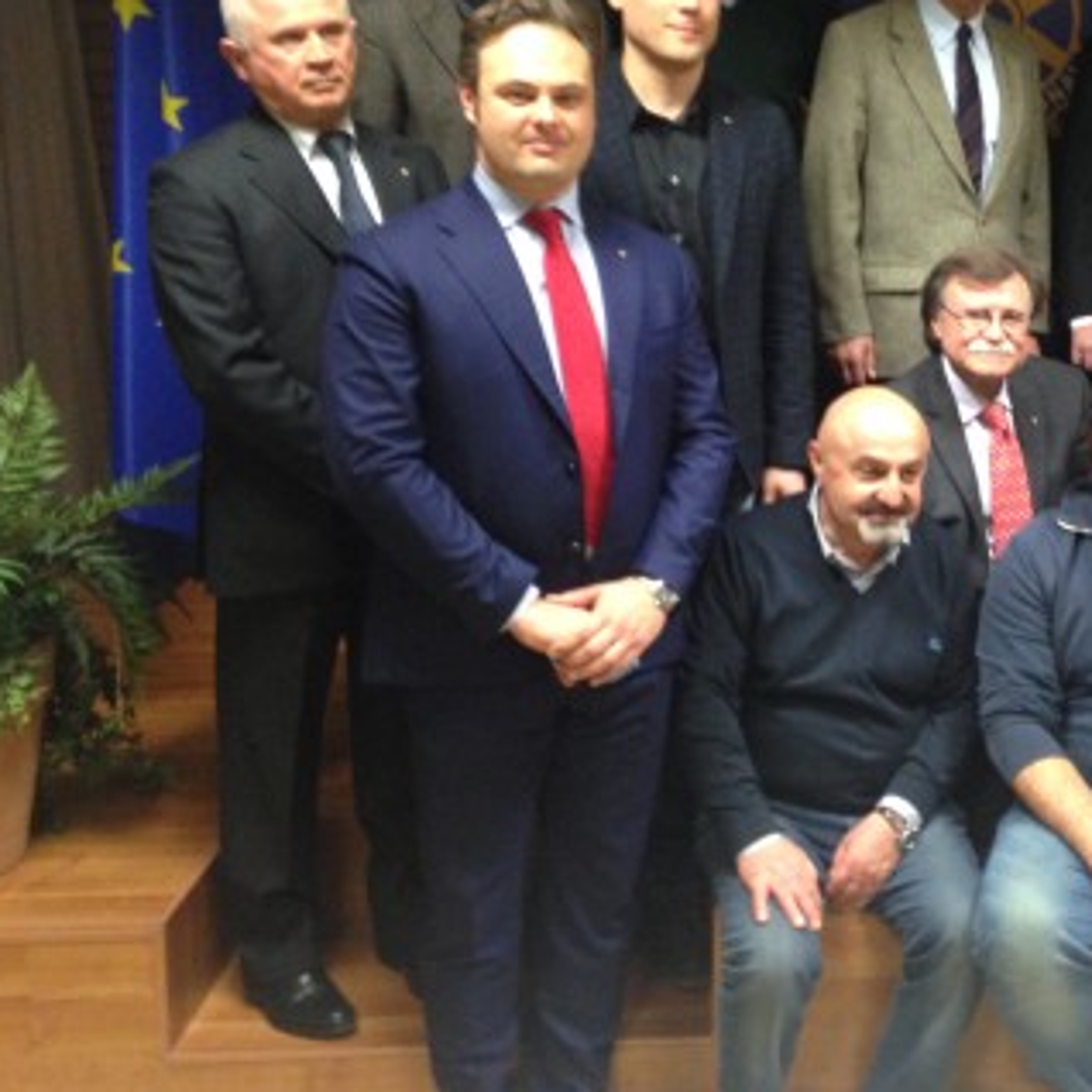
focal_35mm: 55
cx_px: 944
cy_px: 385
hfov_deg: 30.0
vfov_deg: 30.9
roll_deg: -1.0
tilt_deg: -7.9
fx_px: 1963
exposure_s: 1/20
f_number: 2.4
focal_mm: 4.12
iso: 250
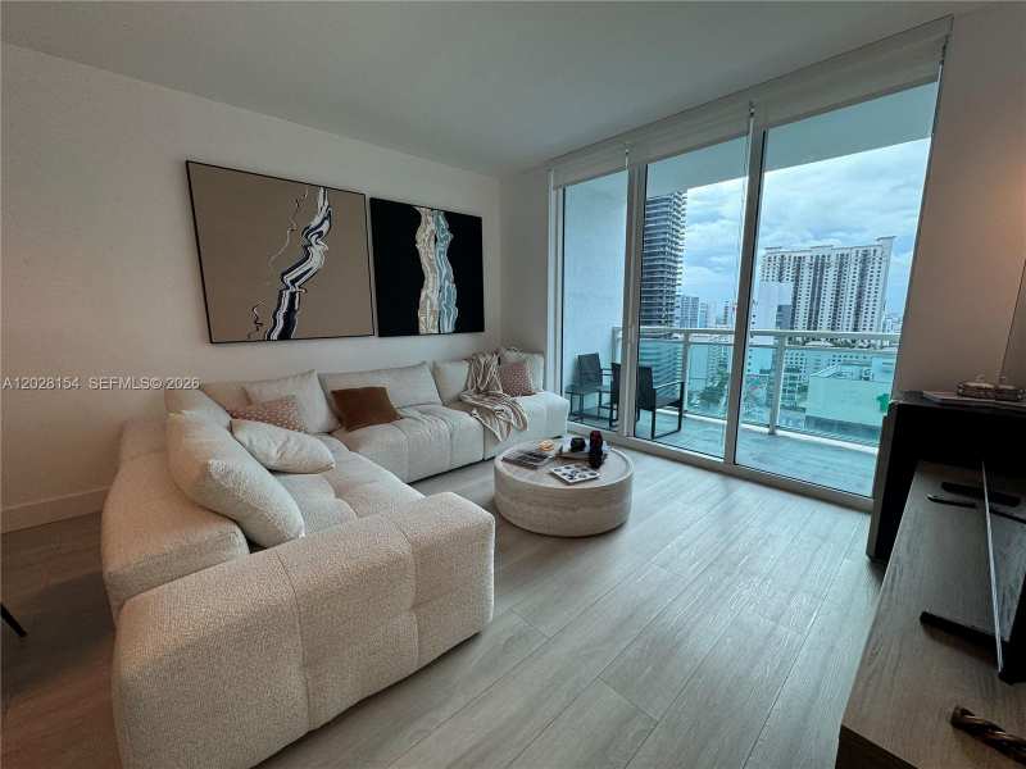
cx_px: 513
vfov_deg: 85.7
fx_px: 415
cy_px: 384
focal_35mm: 14
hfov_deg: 102.1
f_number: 2.2
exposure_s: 1/120
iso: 160
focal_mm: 2.22
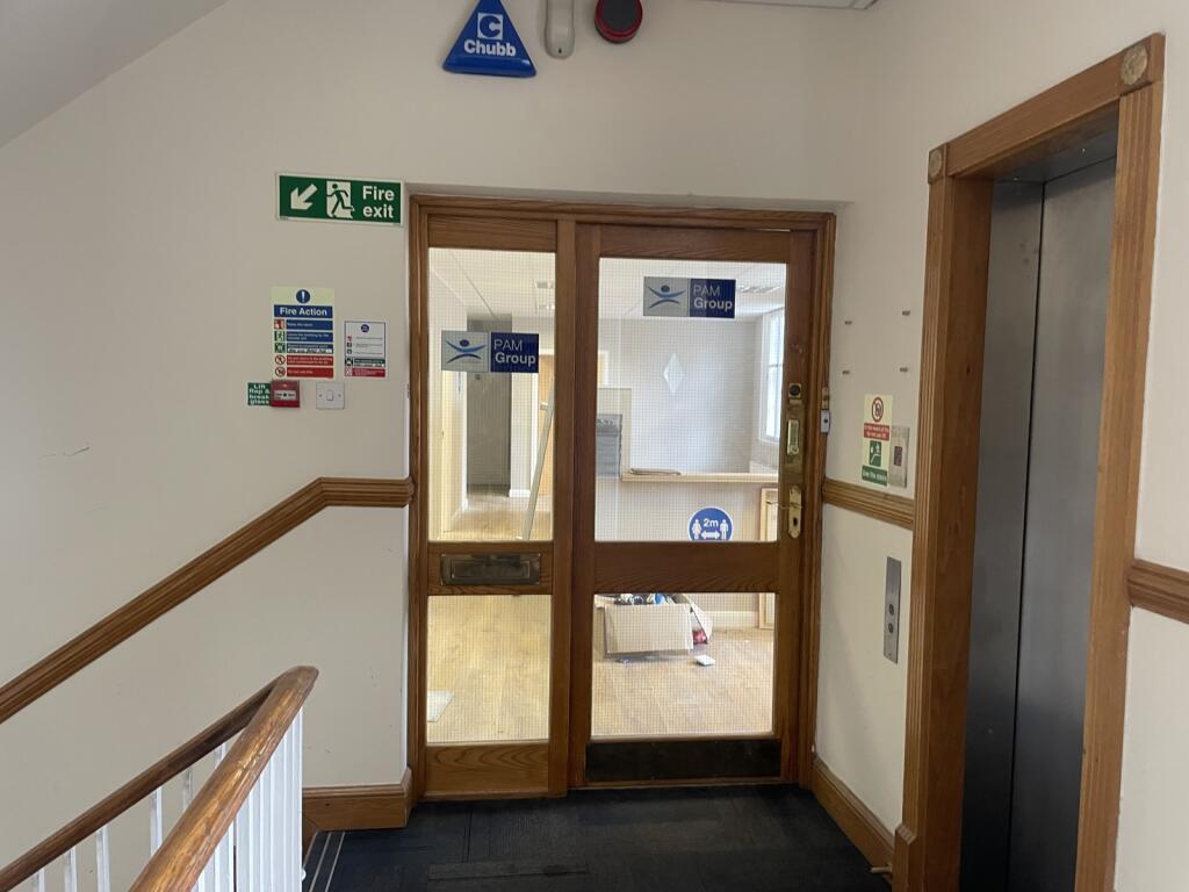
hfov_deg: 67.3
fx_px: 893
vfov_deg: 53.1
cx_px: 594
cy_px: 446
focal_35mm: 26
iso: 160
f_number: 1.6
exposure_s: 1/50
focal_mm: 4.2
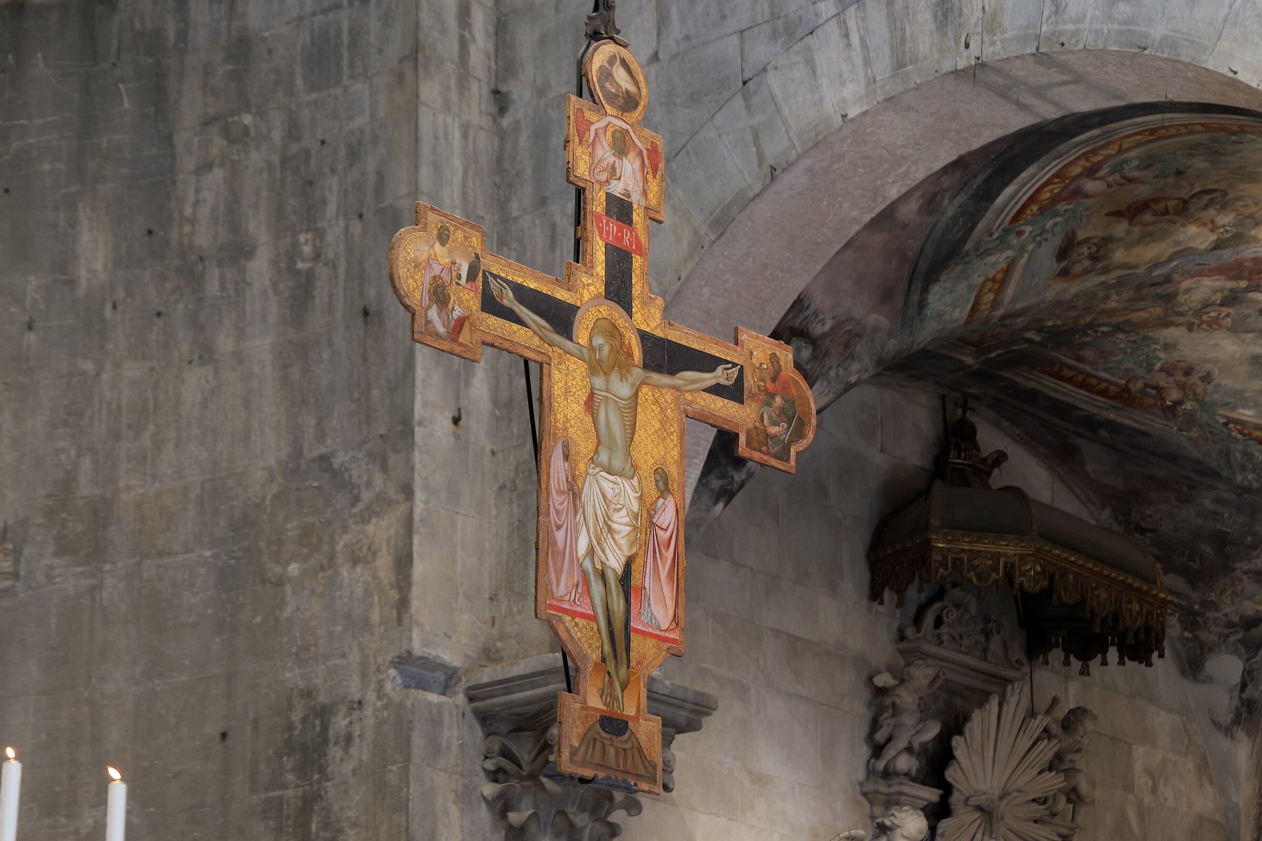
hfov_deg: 21.5
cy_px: 420
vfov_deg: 14.4
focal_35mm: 95
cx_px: 631
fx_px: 3330
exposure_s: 1/60
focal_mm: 68
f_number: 4
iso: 1000
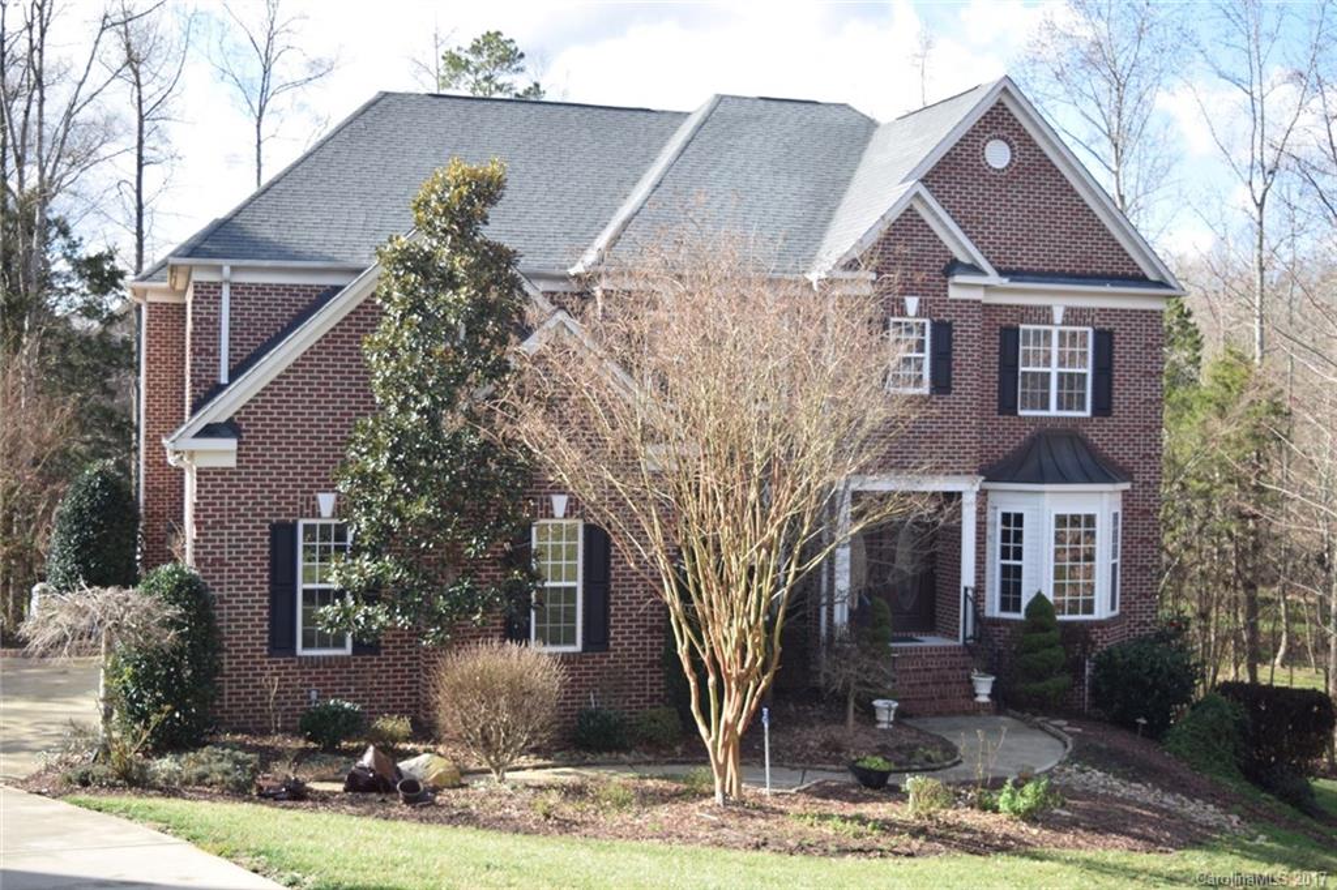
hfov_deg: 42.3
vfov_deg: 28.9
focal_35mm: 46
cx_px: 668
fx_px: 1726
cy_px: 445
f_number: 4.2
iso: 100
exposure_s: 1/200
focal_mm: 31
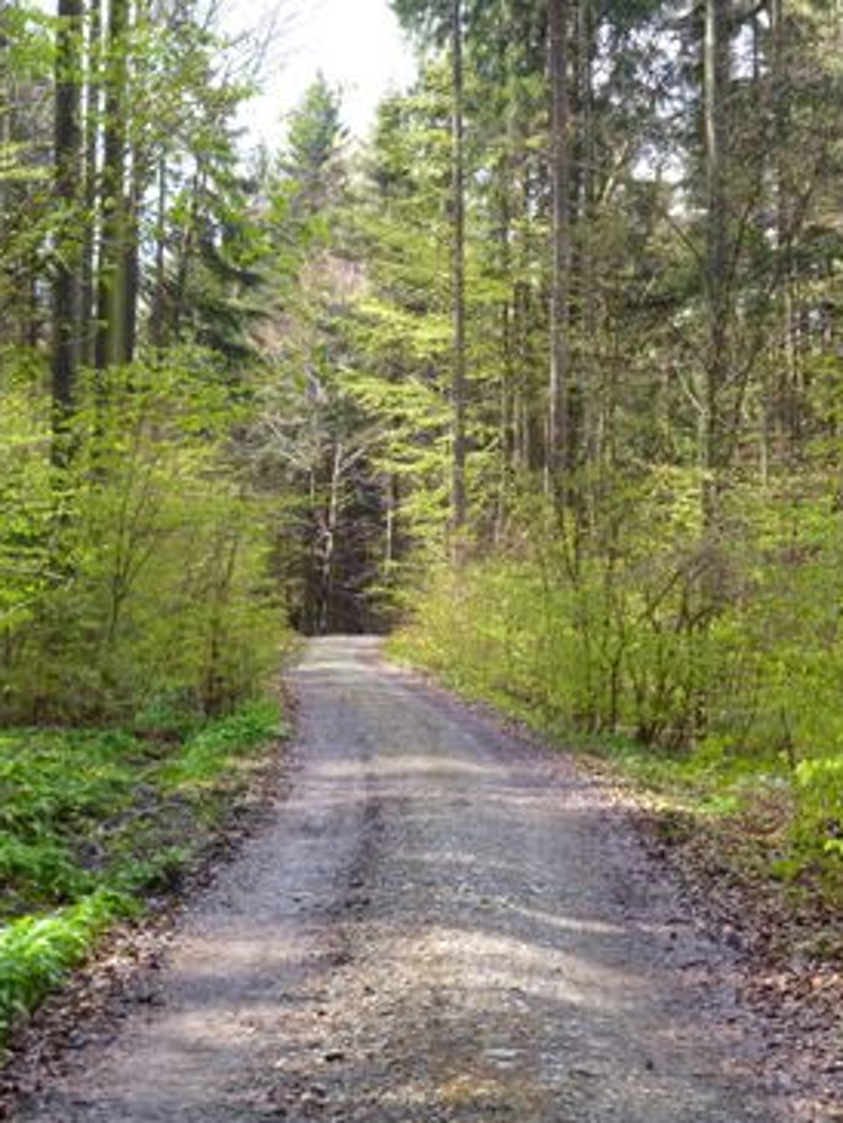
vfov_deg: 28.1
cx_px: 446
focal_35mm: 69
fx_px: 2239
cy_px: 517
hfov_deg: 21.3
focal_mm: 11.2
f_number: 4.7
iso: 200
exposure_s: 1/80
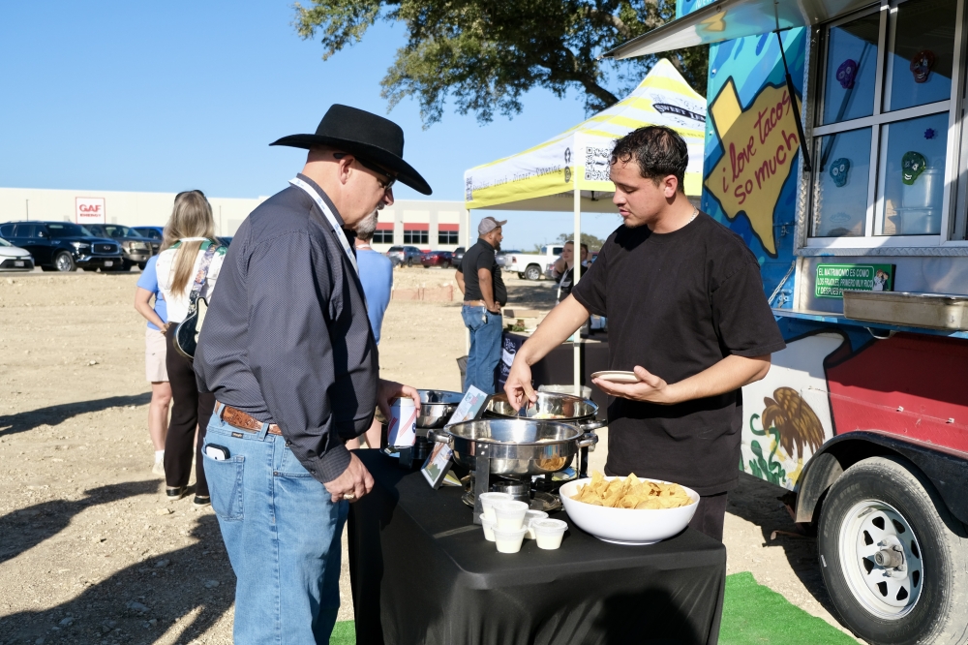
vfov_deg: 41.1
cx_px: 484
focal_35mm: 32
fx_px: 860
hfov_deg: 58.7
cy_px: 322
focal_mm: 21.4
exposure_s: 1/4000
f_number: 3.2
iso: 250
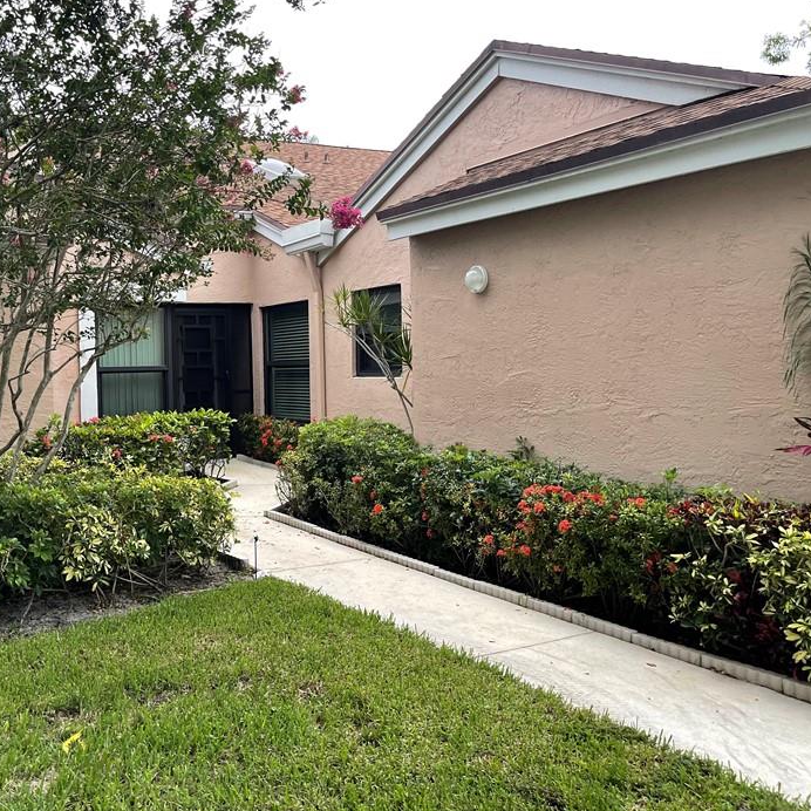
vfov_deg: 48.4
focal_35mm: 34
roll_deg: +1.8
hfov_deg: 47.2
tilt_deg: -1.7
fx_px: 901
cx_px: 234
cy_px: 389
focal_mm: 5.1
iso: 125
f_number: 1.6
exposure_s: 1/109
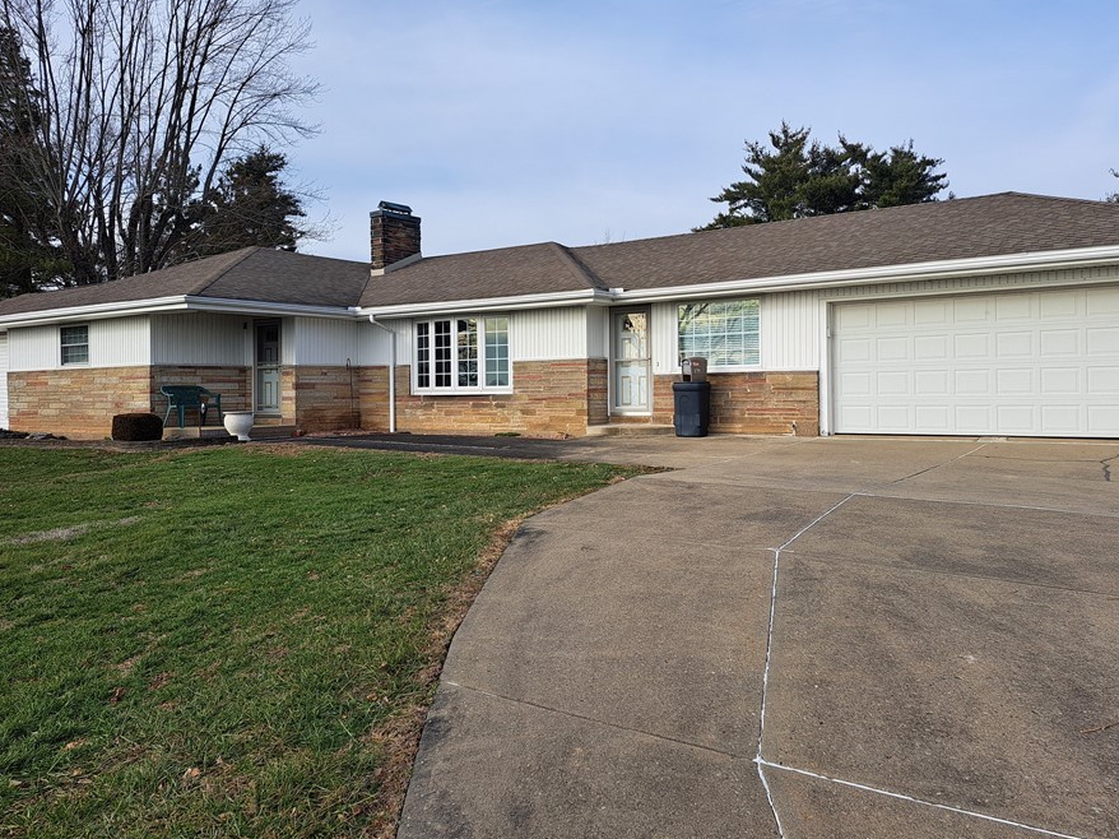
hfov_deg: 63.4
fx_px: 905
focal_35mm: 28
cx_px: 590
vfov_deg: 49.7
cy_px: 391
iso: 50
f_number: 1.8
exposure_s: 1/1148
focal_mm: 5.23
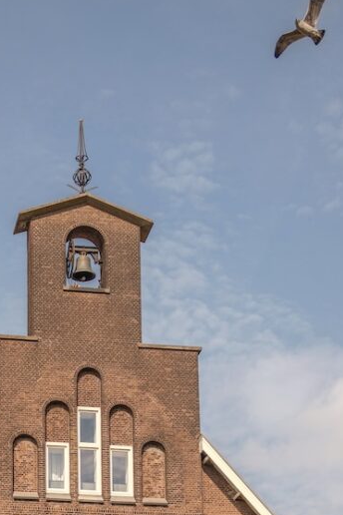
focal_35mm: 101
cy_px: 501
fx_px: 1442
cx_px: 87
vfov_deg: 19.7
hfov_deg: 13.5
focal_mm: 46.9
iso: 100
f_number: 2.8
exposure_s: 1/3200
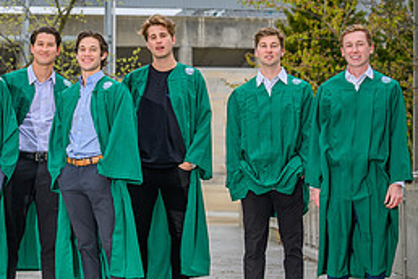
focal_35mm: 189
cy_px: 71
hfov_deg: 10.8
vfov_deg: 7.3
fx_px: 2194
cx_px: 70
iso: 100
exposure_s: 1/200
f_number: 4
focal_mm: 70
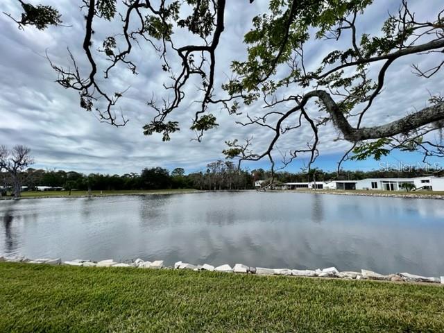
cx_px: 222
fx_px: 167
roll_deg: +0.9
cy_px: 166
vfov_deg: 89.9
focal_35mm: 13
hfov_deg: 106.2
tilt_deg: +6.3
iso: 40
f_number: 1.8
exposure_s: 1/2874
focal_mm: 1.57
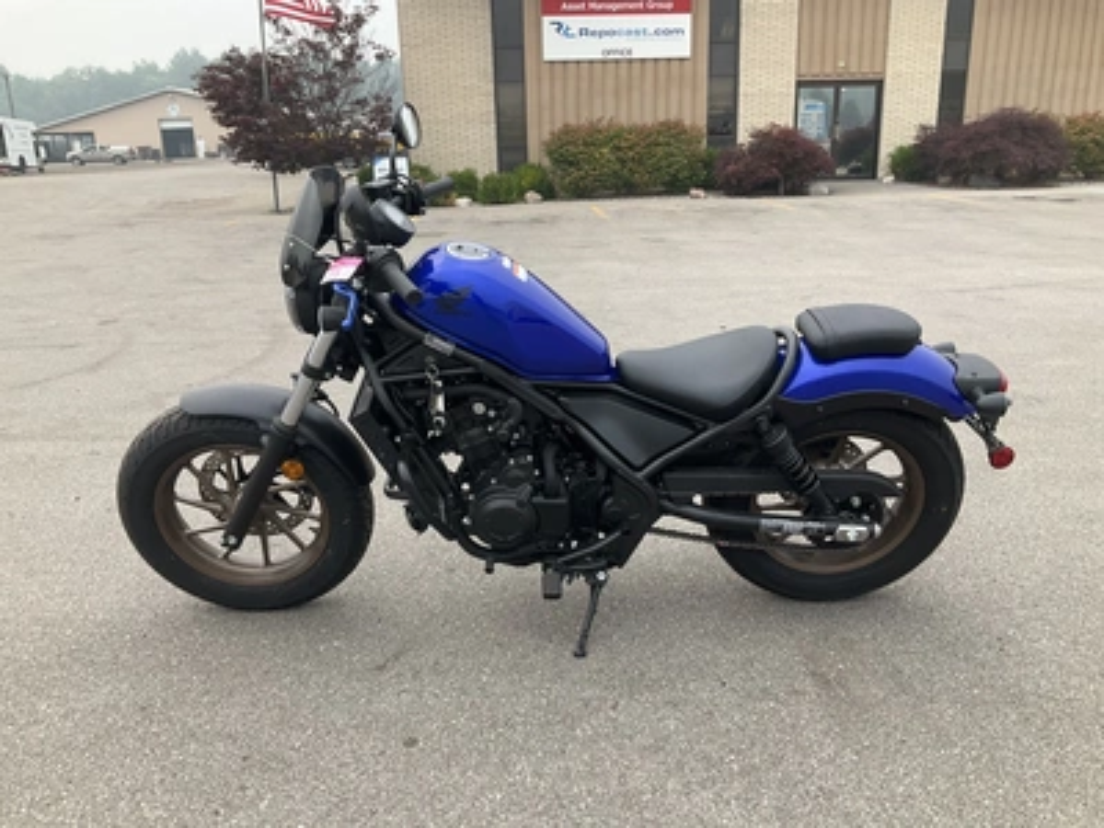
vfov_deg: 48.2
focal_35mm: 29
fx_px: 925
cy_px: 414
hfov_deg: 61.7
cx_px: 552
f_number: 1.8
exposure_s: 1/770
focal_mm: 3
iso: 25
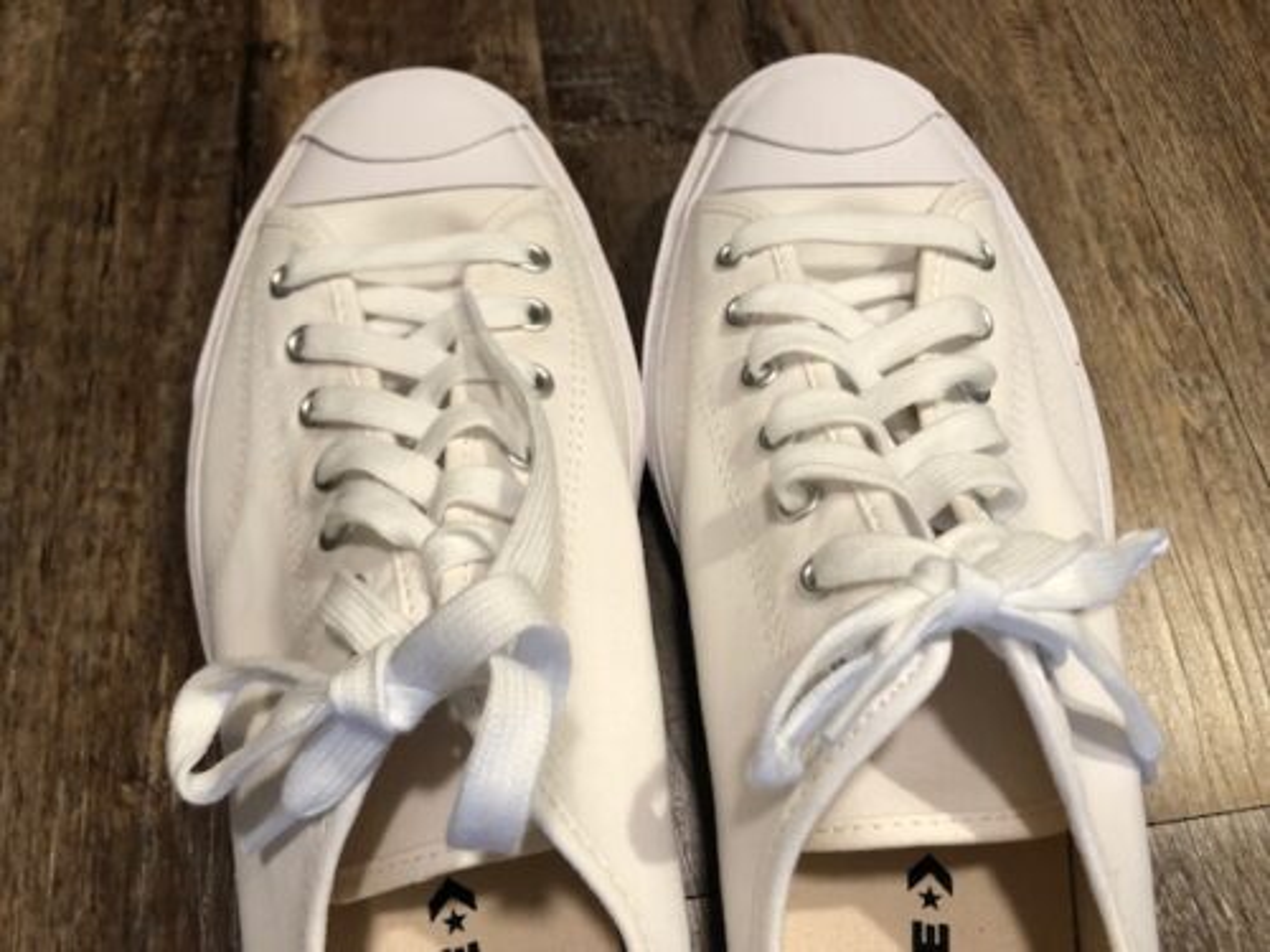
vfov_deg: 49.7
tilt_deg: -66.4
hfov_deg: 63.4
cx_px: 635
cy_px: 476
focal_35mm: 28
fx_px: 1027
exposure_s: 1/15
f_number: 1.8
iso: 50
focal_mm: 4
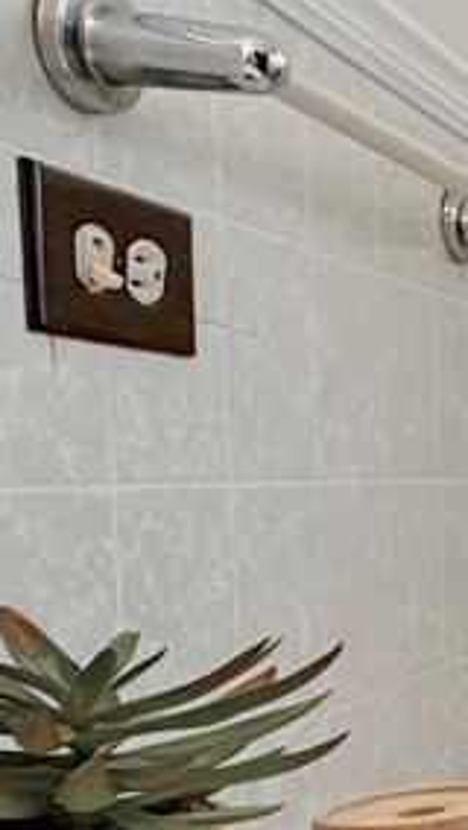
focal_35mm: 55
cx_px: 1170
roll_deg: -2.6
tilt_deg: -1.7
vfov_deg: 37.6
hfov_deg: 13.9
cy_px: 510
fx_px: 1212
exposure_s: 1/120
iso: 100
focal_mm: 2.22
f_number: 2.2
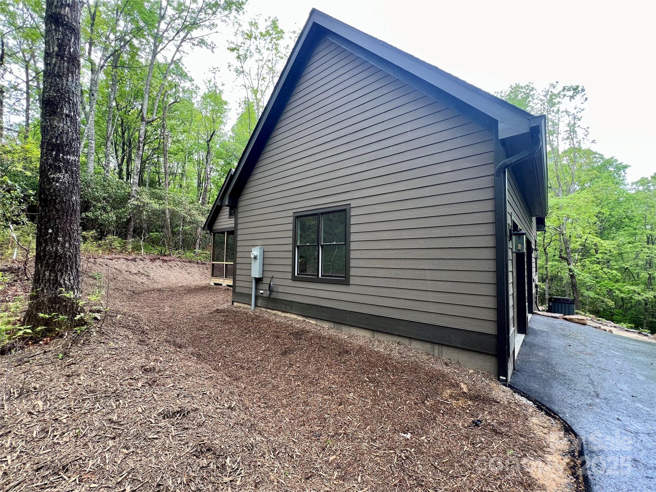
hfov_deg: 106.2
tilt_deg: +4.1
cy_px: 246
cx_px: 328
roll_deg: -0.6
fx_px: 246
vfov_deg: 89.9
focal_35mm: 13
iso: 50
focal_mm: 1.57
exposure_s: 1/99
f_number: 1.8
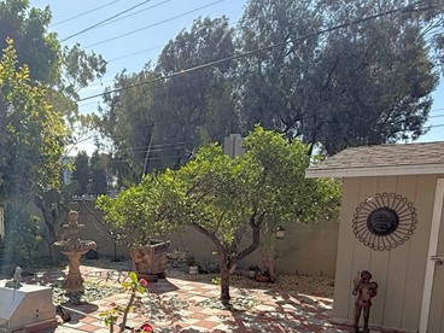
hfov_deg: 45.0
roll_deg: +1.0
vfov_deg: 34.7
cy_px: 299
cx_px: 77
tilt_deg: -11.4
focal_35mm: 39
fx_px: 500
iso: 64
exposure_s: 1/1105
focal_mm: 2.22
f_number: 2.2
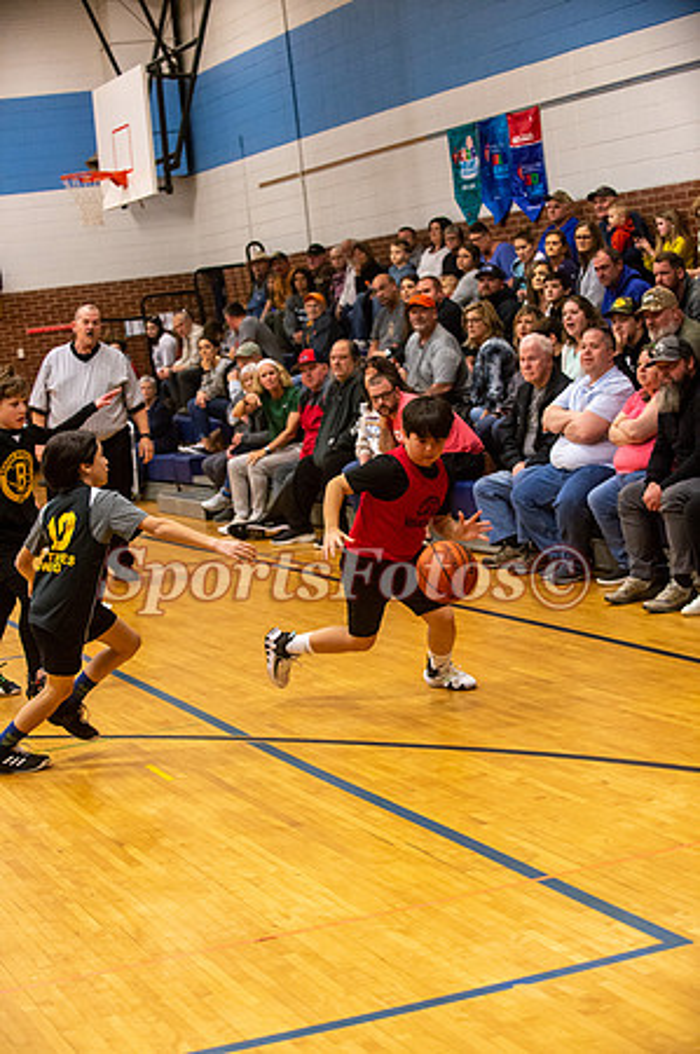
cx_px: 350
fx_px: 2046
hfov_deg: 19.4
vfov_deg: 28.9
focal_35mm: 70
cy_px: 527
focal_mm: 70
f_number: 4
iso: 5000
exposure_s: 1/500
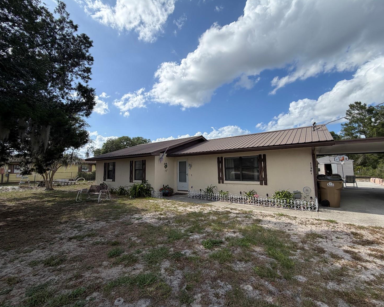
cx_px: 200
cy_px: 152
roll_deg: +2.5
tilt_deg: +5.7
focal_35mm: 15
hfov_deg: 96.7
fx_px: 170
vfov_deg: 84.0
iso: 20
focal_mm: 2.22
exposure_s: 1/928
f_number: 2.2
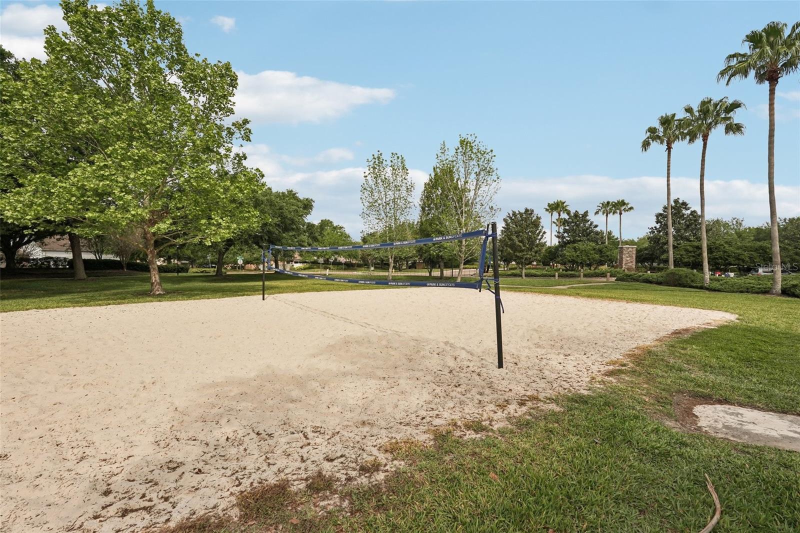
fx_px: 367
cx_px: 400
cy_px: 266
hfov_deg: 95.0
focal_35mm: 16
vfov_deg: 72.0
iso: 400
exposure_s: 1/1250
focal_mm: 16.5
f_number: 8
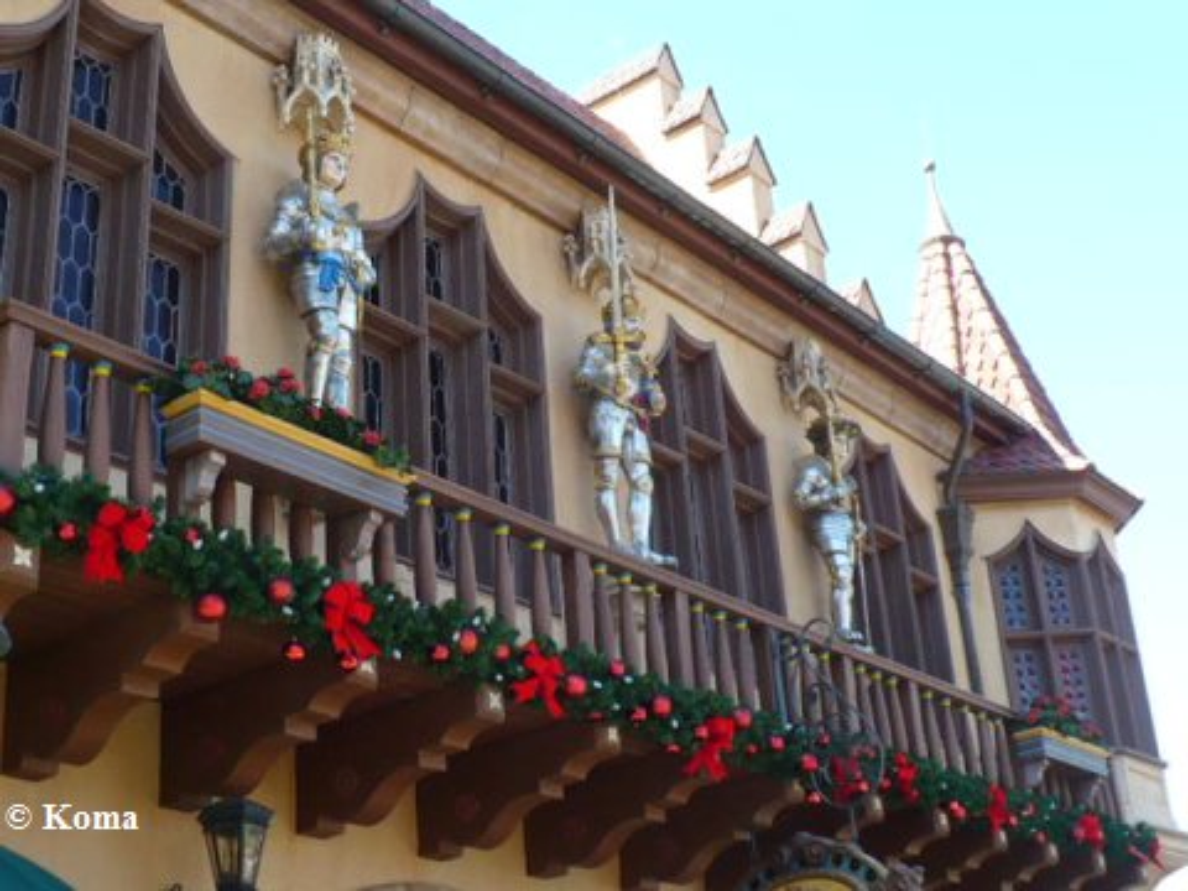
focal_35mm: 49
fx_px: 1682
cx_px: 594
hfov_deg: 38.9
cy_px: 446
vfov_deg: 29.7
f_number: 2.8
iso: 100
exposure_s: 1/200
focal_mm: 6.1
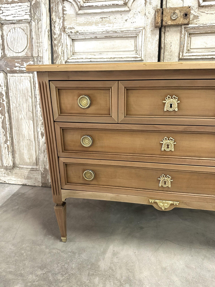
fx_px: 199
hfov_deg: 56.8
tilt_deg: -18.2
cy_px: 144
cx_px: 108
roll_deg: +0.5
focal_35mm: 24
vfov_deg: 71.6
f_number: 1.78
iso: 400
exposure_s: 1/50
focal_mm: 6.86
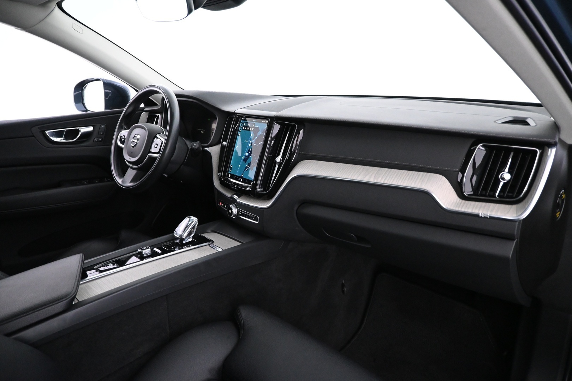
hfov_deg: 73.7
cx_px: 286
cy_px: 190
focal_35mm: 24
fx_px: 381
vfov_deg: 53.1
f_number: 3.5
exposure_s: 1/40
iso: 4000
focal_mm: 16
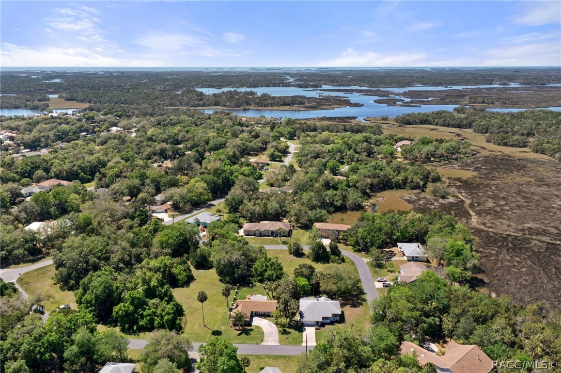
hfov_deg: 65.5
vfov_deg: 46.4
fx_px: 436
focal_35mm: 28
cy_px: 186
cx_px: 280
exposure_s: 1/320
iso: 100
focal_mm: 10.26
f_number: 5.6
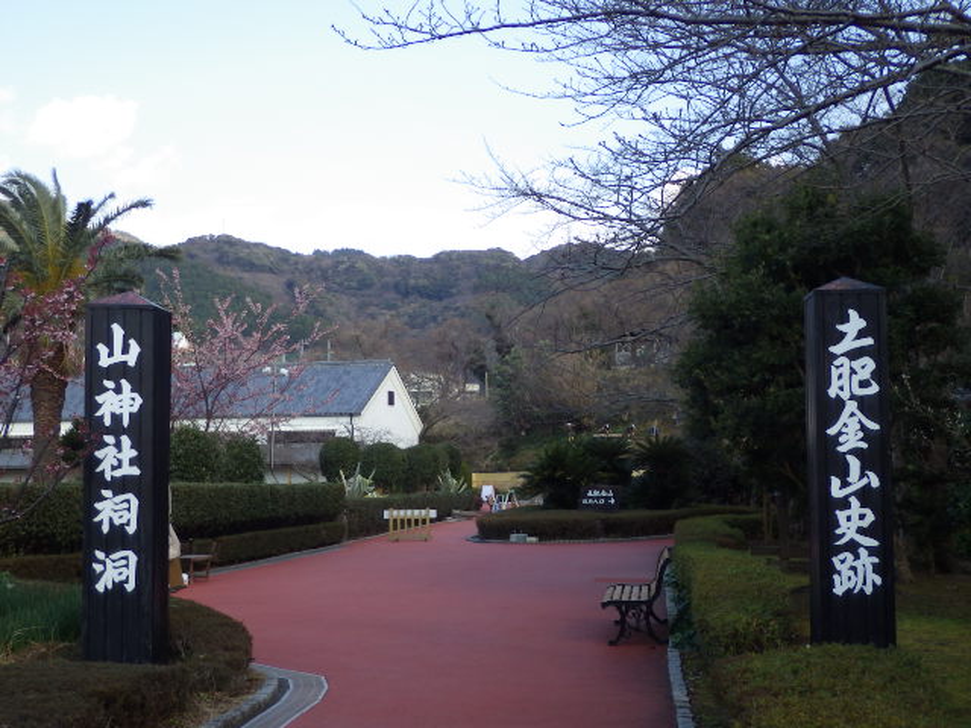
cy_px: 364
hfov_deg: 35.5
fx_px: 1515
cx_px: 486
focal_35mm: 54
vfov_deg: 27.0
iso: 125
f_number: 4.6
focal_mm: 9.6
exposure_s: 1/200
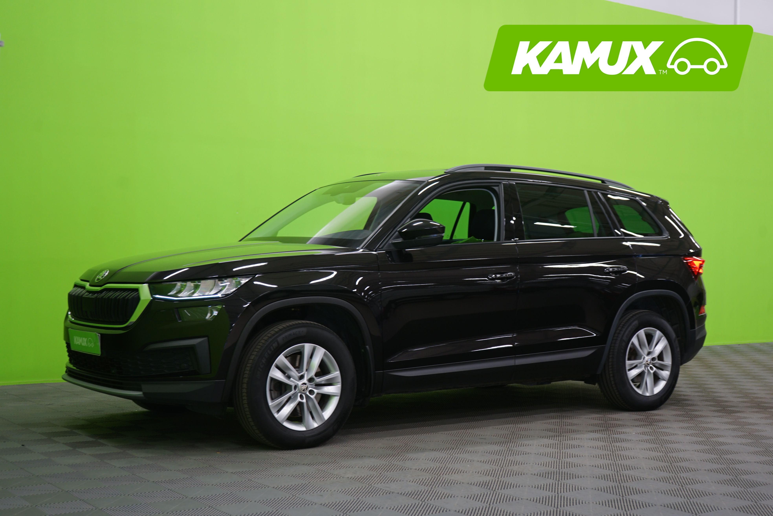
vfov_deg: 28.1
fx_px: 1031
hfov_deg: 41.1
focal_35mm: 48
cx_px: 386
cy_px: 258
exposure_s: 1/8
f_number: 5
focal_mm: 48
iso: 400
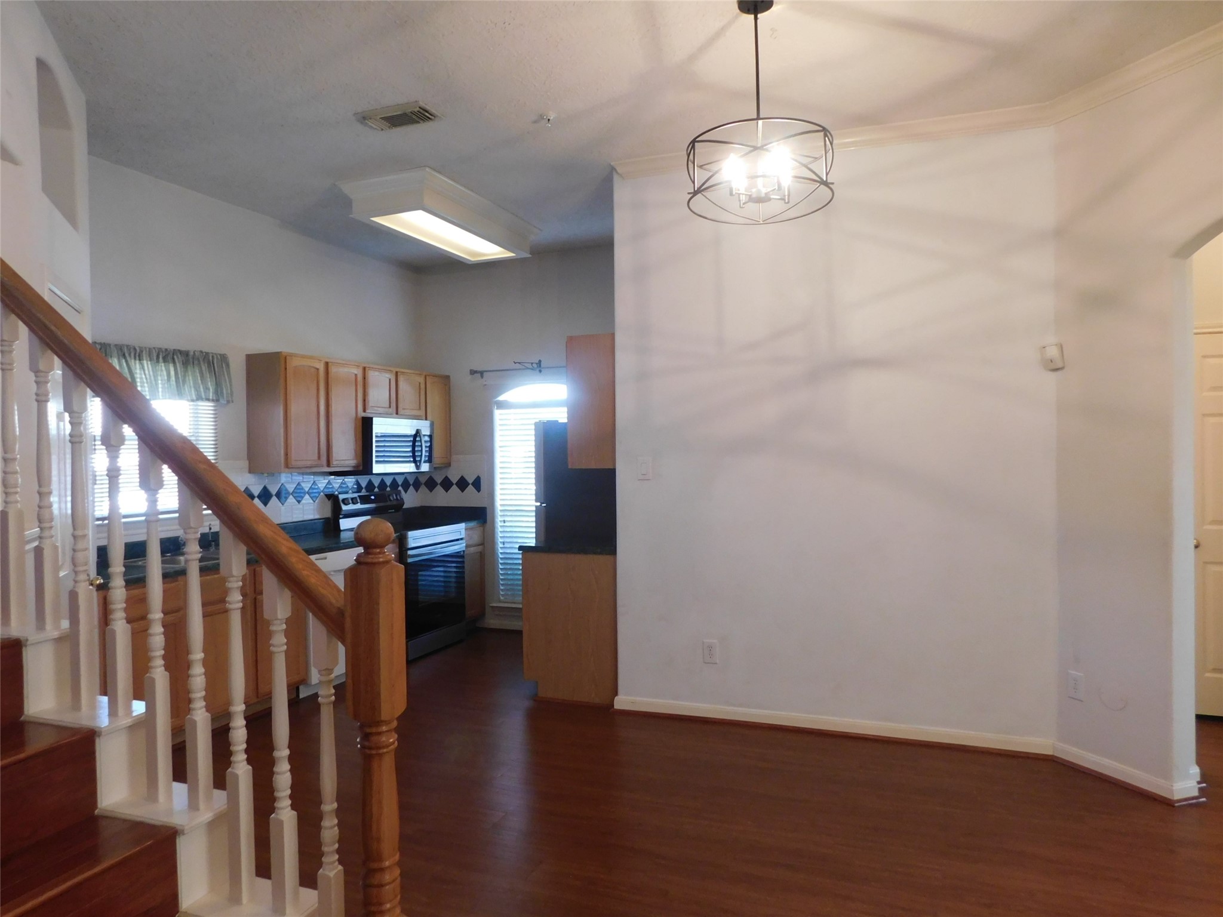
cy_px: 458
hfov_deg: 73.9
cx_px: 612
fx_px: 813
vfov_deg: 58.9
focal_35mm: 23
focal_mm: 4
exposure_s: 1/30
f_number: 3
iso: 280
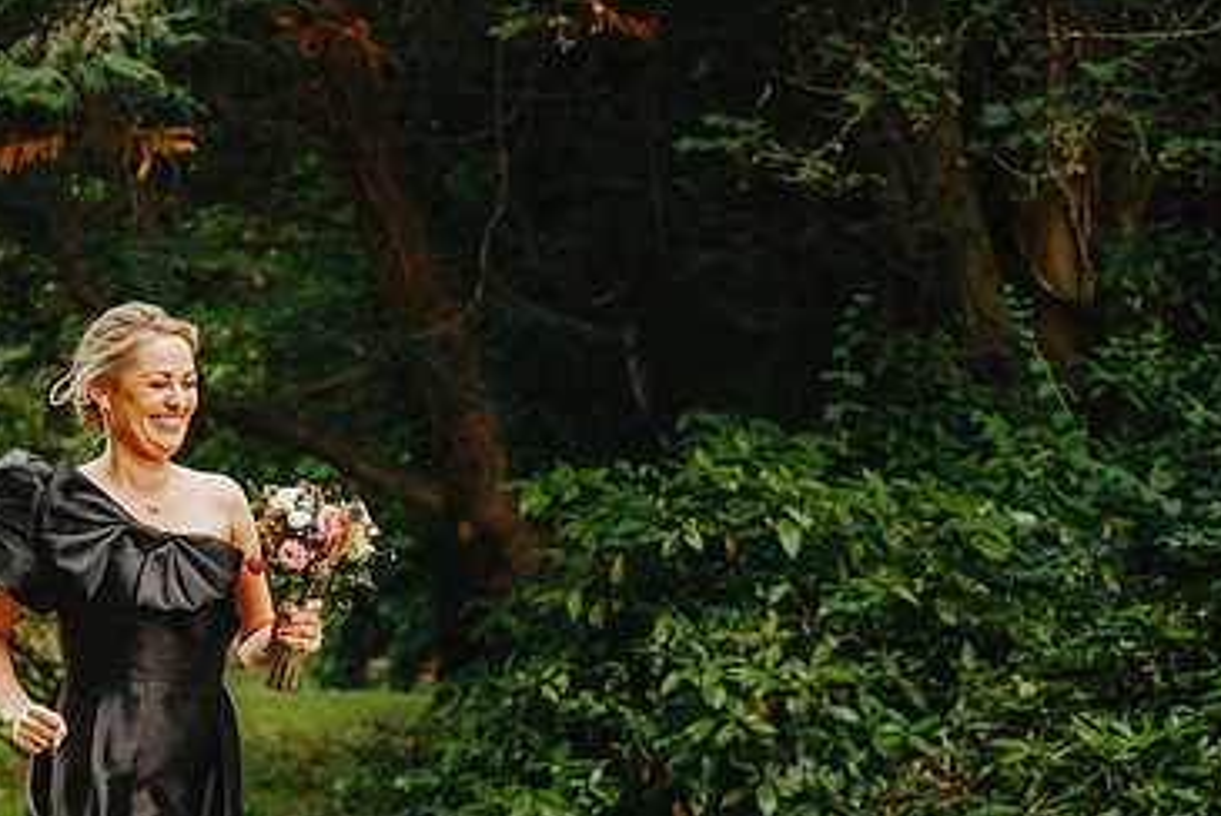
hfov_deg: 21.5
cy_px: 634
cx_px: 304
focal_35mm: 94
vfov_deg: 14.5
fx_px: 3191
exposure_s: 1/400
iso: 200
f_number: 2.8
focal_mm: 59.2
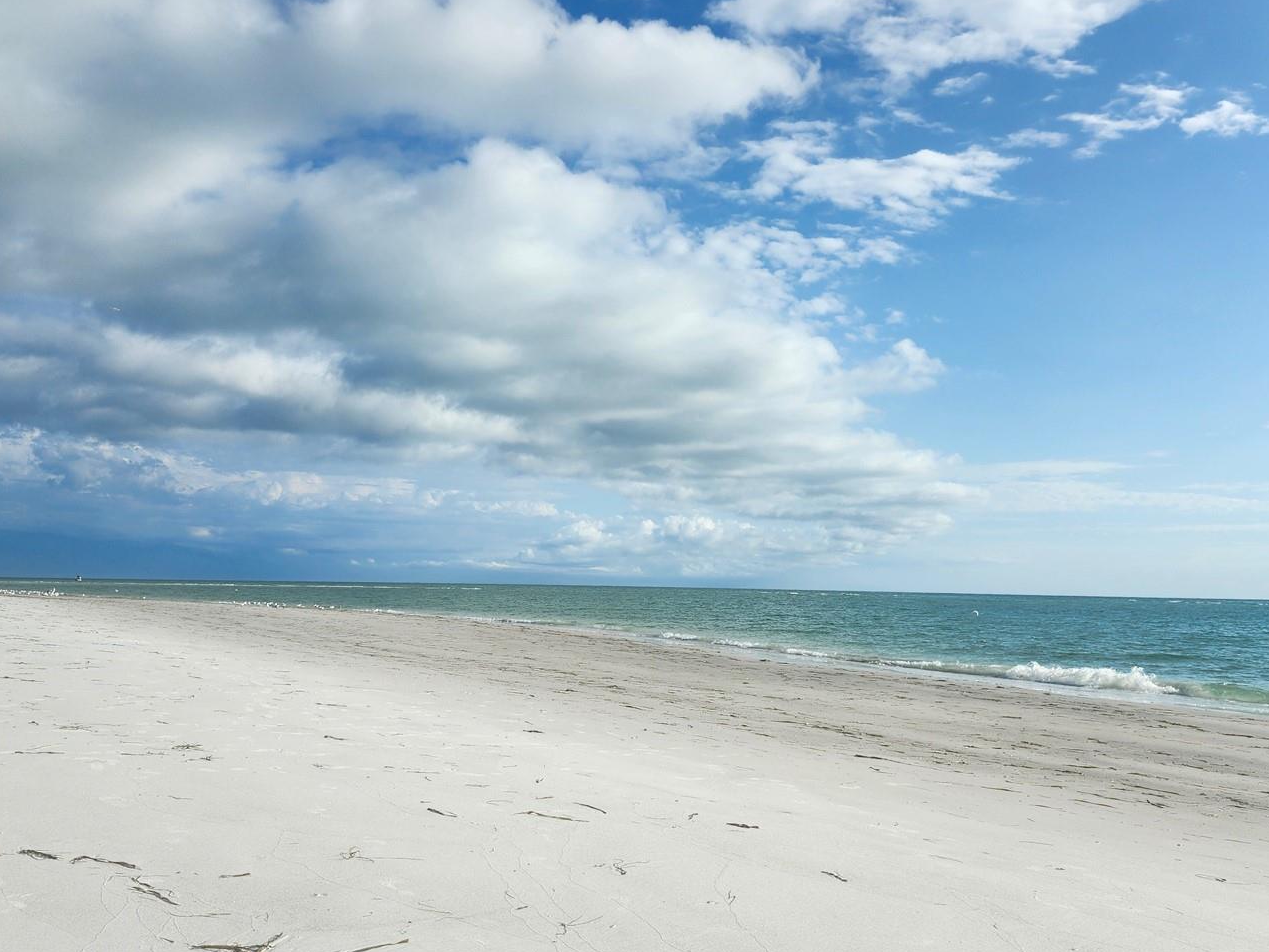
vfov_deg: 48.2
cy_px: 485
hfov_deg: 61.6
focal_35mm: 29
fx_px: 1063
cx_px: 603
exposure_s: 1/3160
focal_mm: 5.54
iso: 25
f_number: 1.8
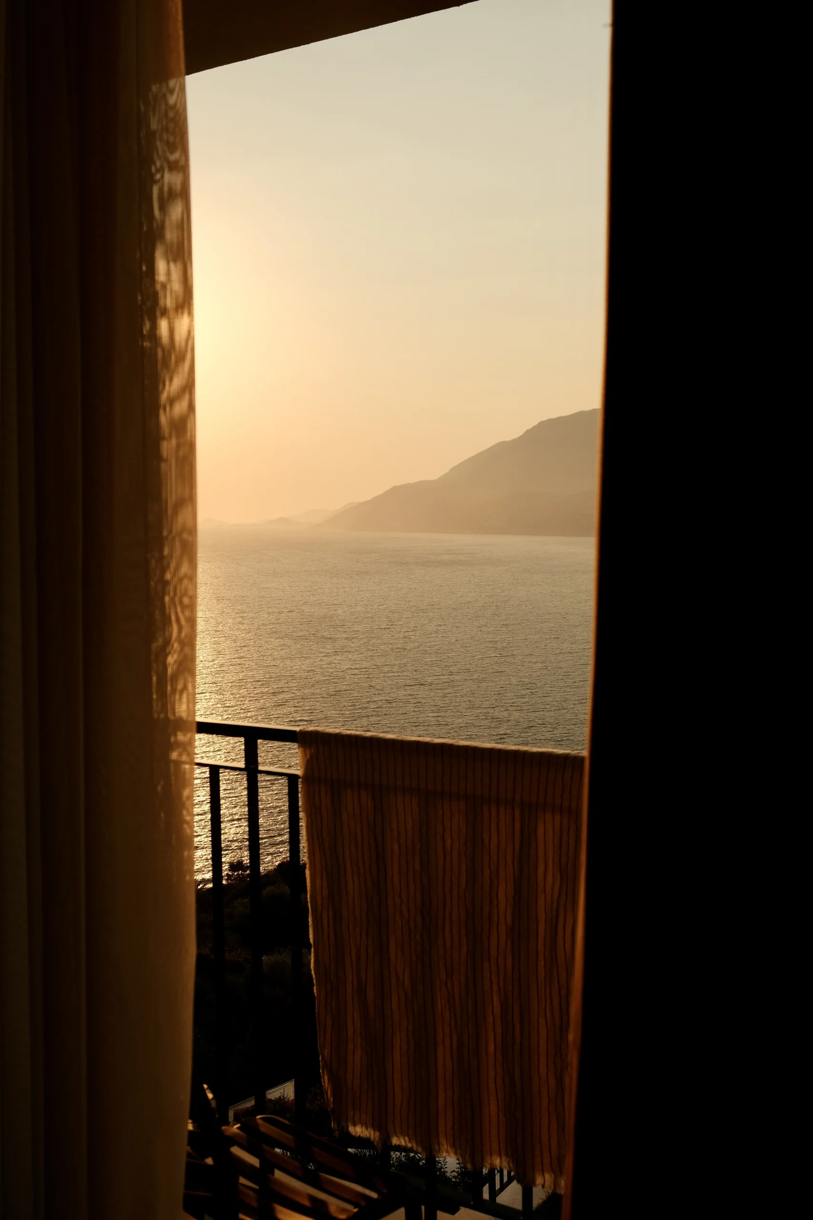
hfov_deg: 35.1
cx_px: 406
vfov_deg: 50.7
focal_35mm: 38
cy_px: 610
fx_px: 1287
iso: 320
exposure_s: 1/800
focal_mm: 25.4
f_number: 5.6
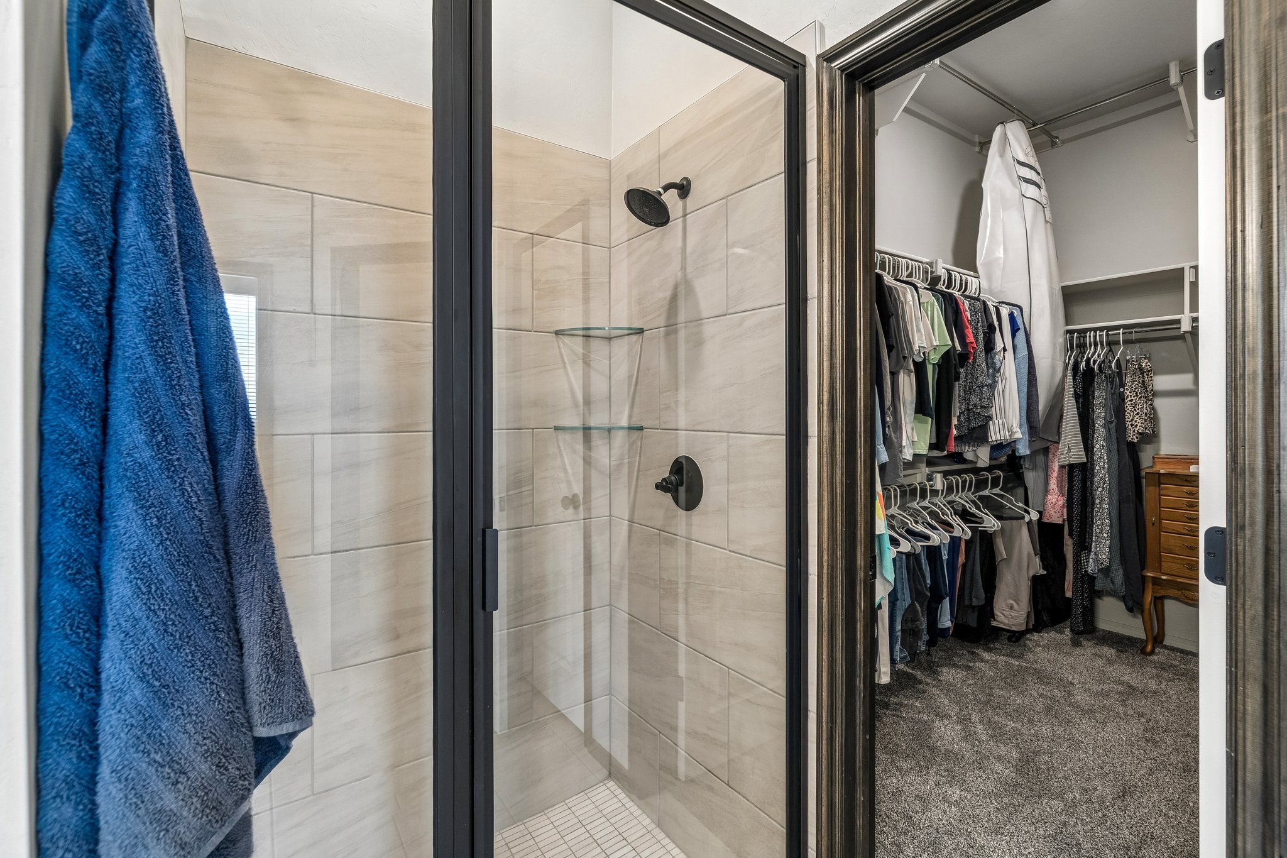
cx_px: 644
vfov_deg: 77.3
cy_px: 429
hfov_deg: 100.4
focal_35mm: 15
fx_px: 536
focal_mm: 10
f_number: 6.3
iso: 200
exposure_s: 1/40
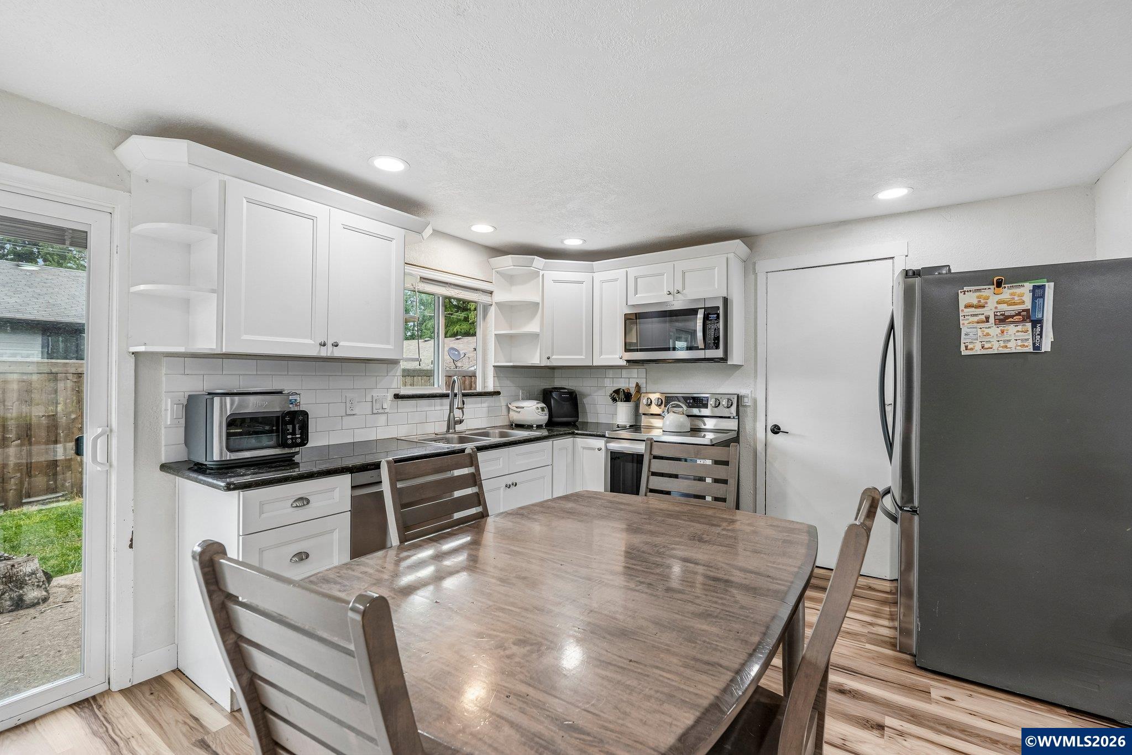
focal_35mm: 16
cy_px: 378
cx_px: 566
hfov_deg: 96.7
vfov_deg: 73.7
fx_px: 503
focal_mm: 16
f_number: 8
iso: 400
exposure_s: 1/30
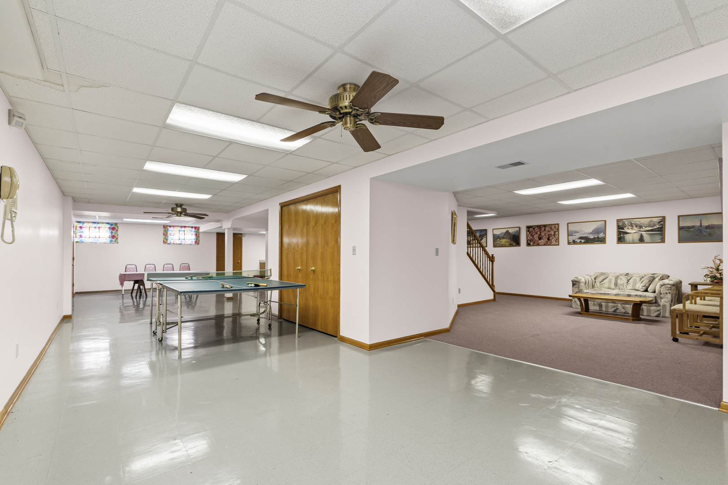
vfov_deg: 77.3
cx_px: 364
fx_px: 303
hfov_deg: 100.4
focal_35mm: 15
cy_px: 242
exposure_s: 1/8
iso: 250
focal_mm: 10
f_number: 9
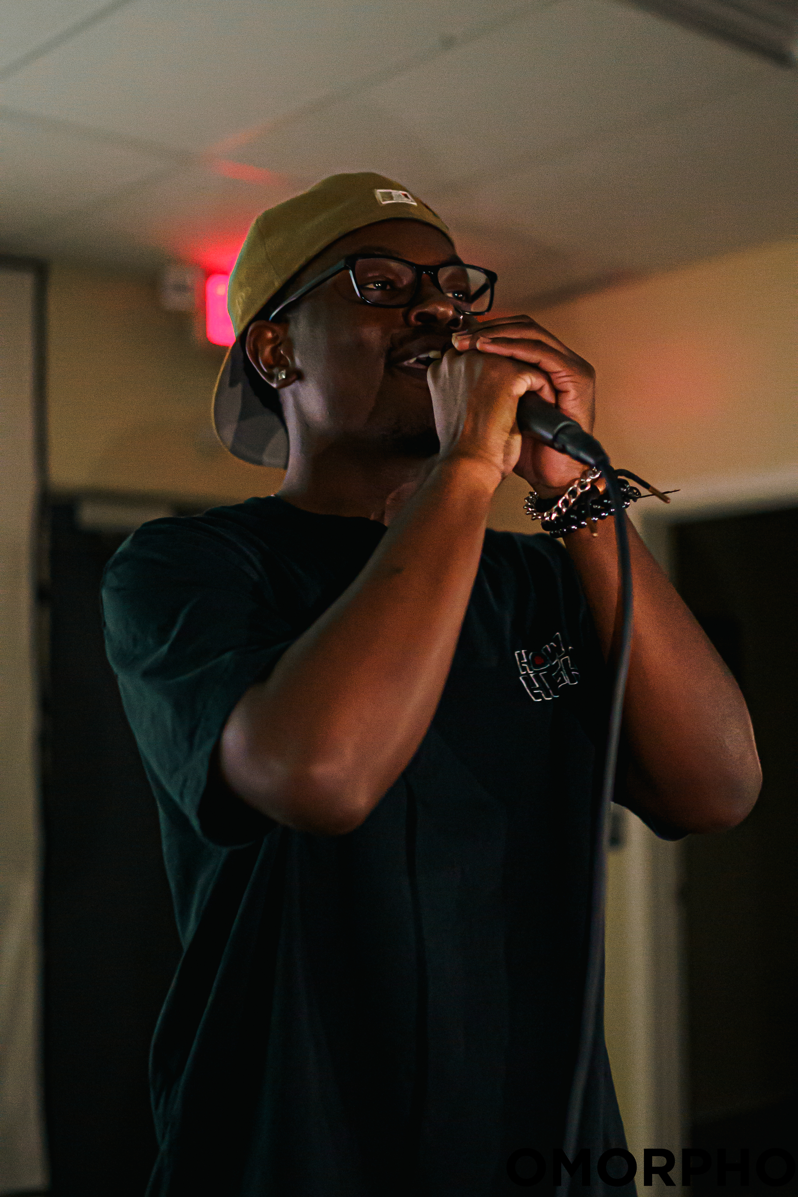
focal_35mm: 52
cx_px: 399
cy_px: 598
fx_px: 1729
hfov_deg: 26.0
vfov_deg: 38.2
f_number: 1.4
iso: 6400
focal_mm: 35
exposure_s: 1/320
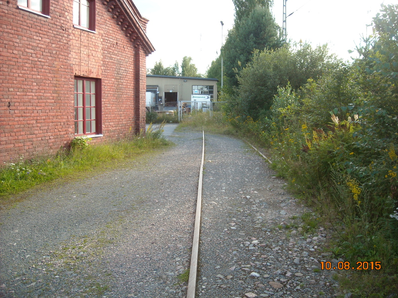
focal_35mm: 35
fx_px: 402
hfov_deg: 52.6
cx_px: 199
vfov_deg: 40.7
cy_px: 149
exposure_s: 1/141
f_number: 2.8
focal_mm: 5.7
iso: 64
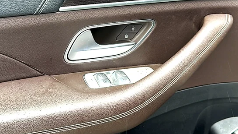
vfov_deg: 33.1
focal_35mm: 35
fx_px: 221
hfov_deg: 56.6
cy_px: 36
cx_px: 122
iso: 50
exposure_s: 1/79
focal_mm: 6.86
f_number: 1.78
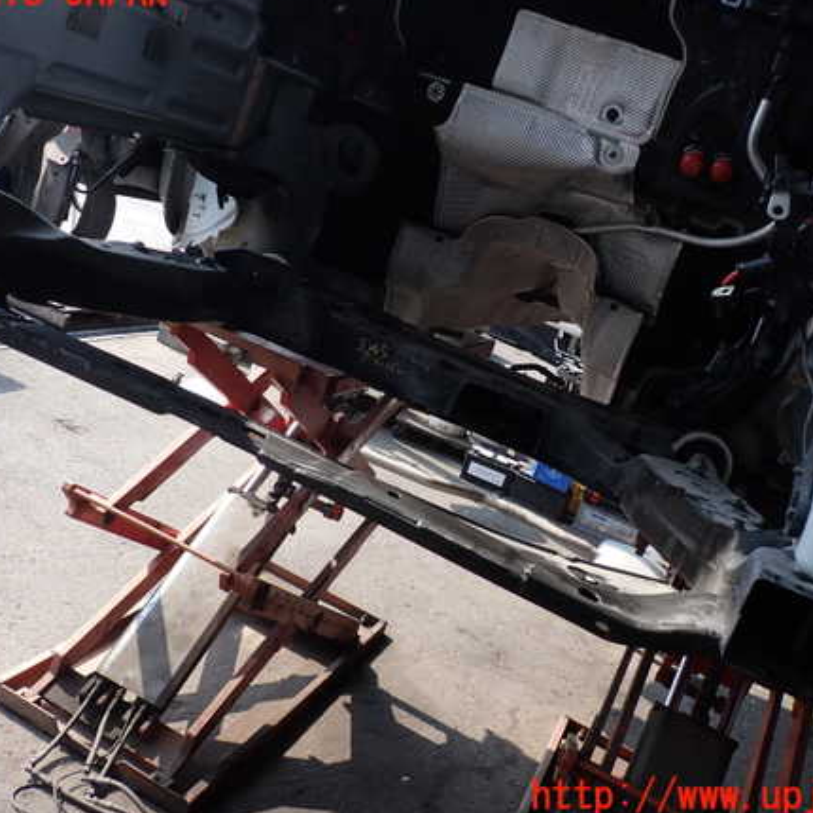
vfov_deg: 44.9
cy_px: 395
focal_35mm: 37
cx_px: 391
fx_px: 983
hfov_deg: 44.9
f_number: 3.2
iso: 100
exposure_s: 1/320
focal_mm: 5.4
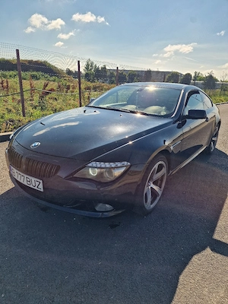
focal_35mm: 23
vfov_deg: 73.9
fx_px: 202
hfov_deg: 58.9
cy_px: 152
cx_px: 114
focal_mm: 6.4
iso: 50
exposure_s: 1/1667
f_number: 1.8
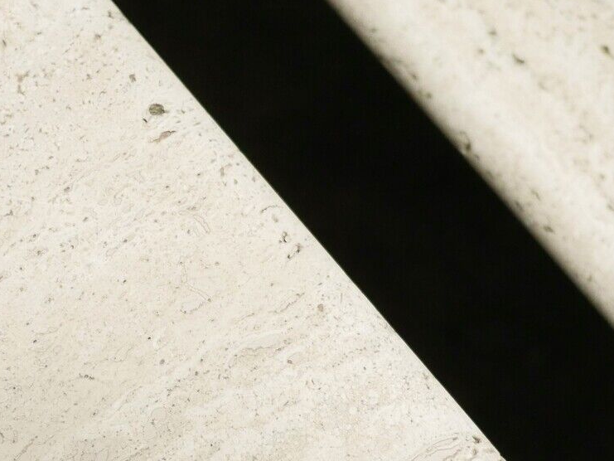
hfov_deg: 18.2
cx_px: 293
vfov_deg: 13.6
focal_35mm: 108
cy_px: 394
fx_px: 1916
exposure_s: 1/60
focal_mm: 20
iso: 1600
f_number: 1.7
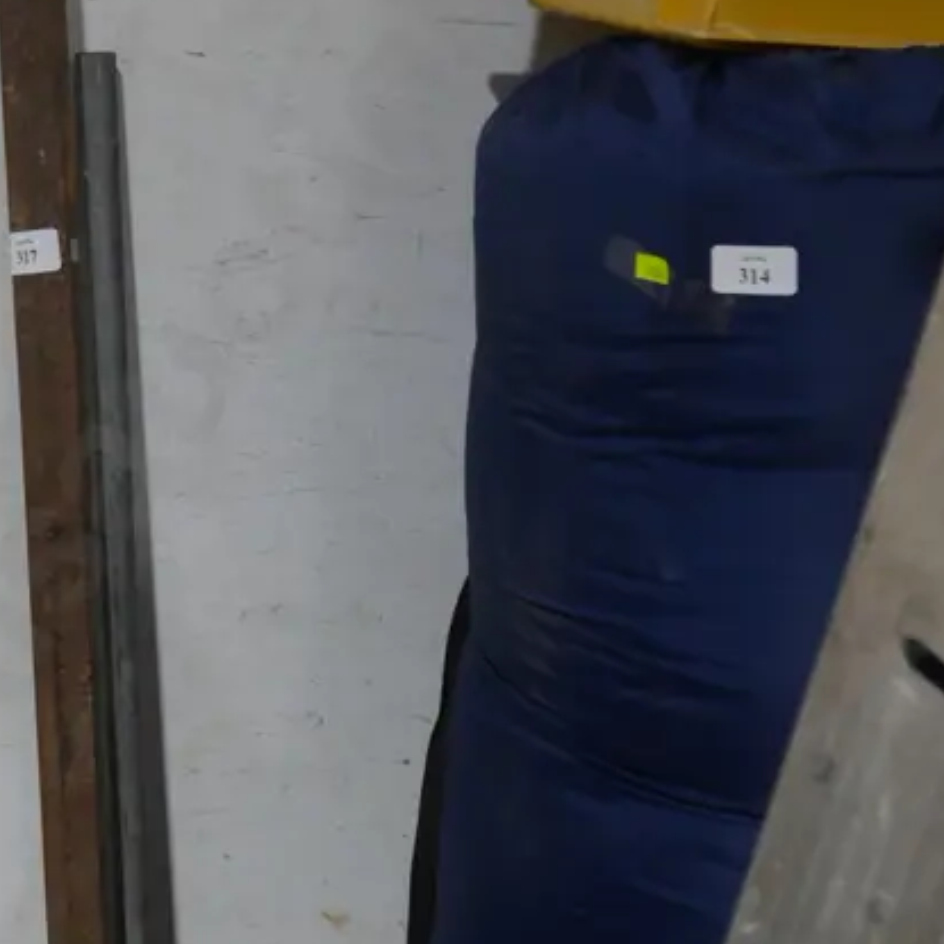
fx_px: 1882
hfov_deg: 27.6
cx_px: 193
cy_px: 366
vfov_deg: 28.1
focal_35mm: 61
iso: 640
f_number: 3.5
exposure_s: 1/60
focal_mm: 14
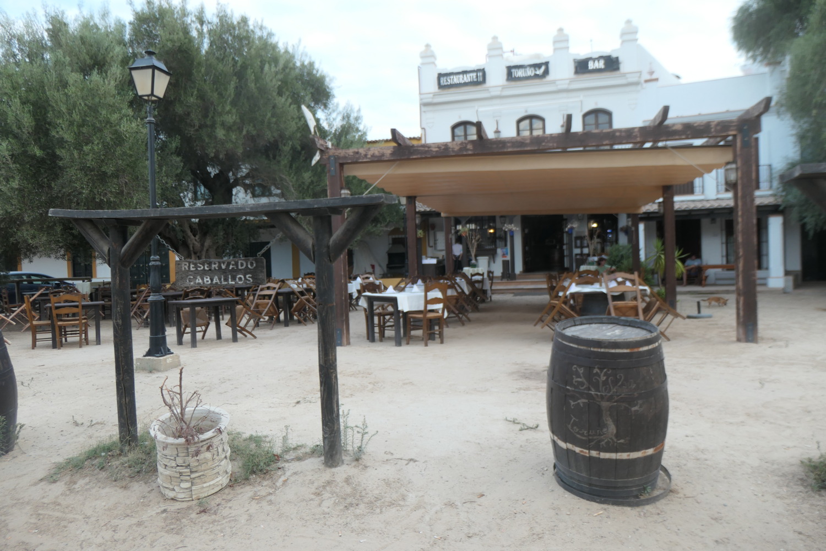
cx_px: 413
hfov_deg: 73.7
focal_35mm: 24
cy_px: 276
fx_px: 551
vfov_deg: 53.1
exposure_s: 1/100
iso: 200
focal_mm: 8.8
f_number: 3.3
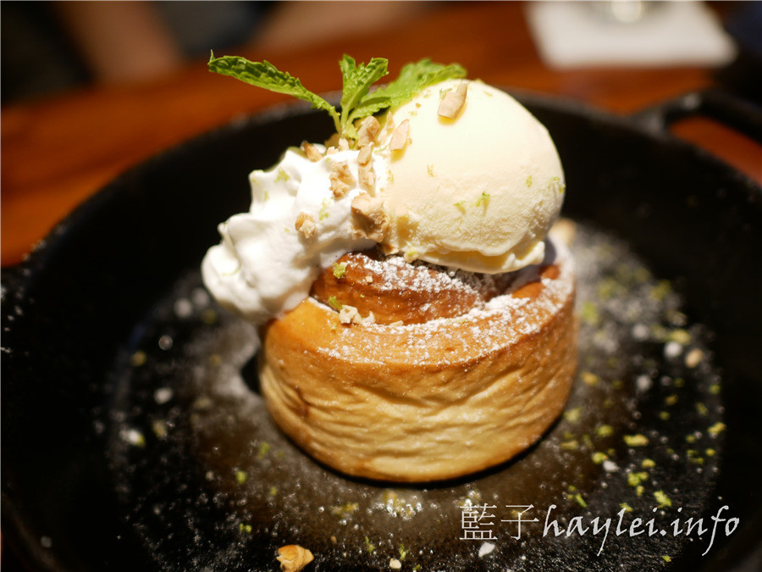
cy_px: 286
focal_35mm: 30
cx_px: 381
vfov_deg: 46.8
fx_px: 660
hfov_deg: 60.0
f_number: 1.7
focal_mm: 15
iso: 400
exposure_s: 1/60
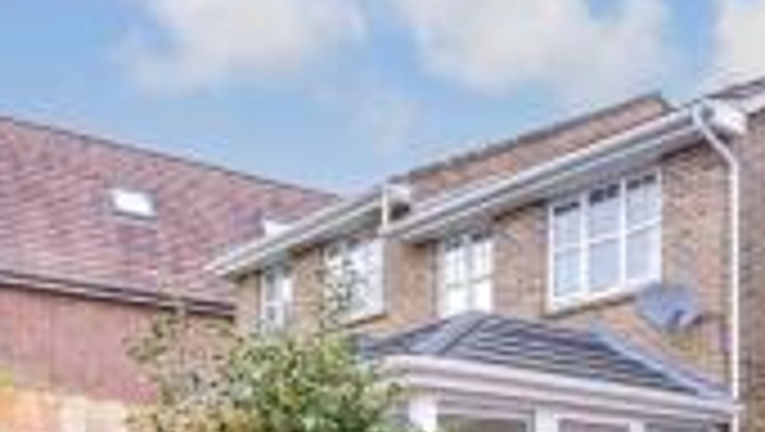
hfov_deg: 41.6
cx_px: 724
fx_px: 893
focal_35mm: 44
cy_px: 524
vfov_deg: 24.5
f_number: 8
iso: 160
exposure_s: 1/30
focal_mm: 10
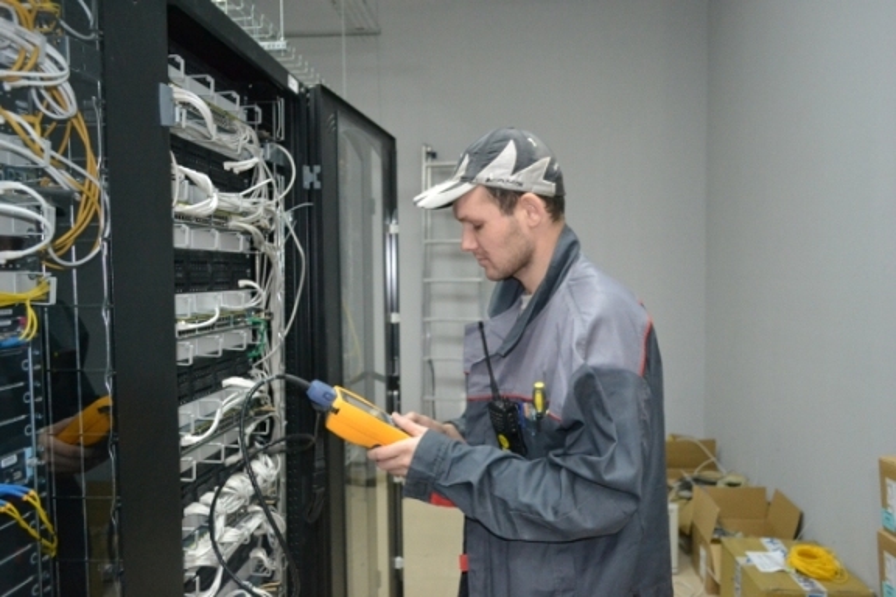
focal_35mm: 27
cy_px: 298
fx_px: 672
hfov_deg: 67.4
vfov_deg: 47.9
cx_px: 448
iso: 2200
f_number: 3.5
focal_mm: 18
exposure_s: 1/60
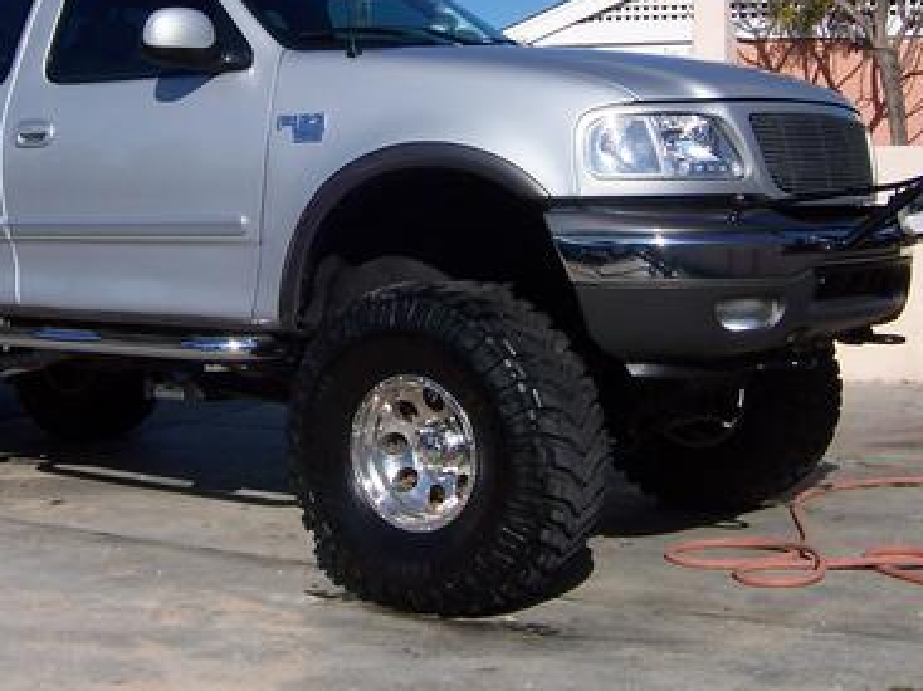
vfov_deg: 26.7
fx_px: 1439
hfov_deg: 35.1
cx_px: 292
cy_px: 171
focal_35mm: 54
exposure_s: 1/750
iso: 80
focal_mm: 5.5
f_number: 5.6
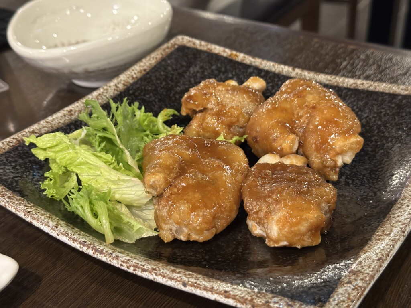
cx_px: 206
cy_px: 154
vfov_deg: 30.3
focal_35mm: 48
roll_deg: +2.0
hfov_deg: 39.7
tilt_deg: -33.4
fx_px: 570
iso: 400
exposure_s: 1/30
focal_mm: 6.86
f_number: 1.78
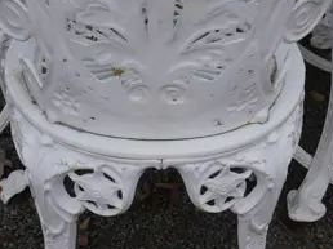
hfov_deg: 14.6
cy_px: -34
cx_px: 204
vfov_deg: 10.8
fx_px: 1297
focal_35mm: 135
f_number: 6.3
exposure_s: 1/320
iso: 200
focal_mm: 17
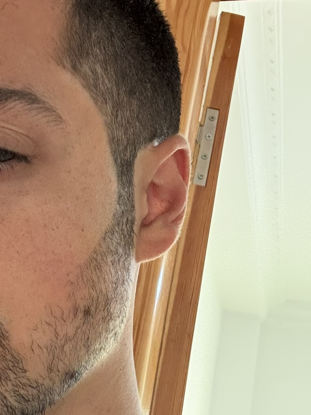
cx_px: 29
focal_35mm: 59
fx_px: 707
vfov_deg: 32.6
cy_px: 239
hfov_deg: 24.1
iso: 250
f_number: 1.9
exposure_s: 1/33
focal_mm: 2.69
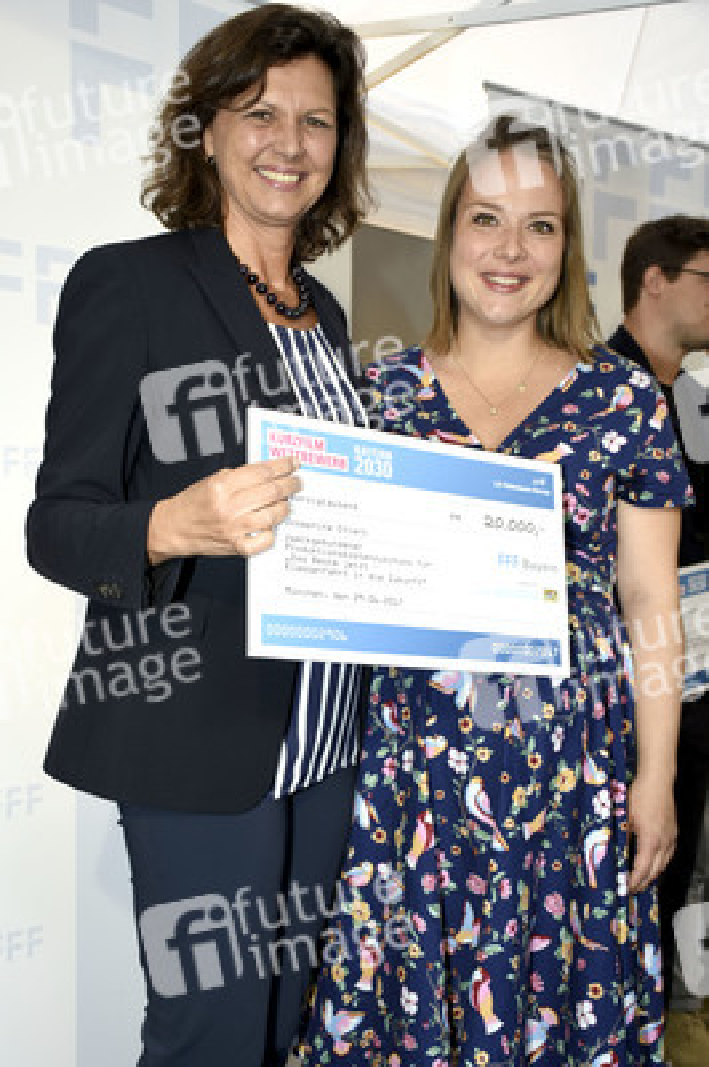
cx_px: 354
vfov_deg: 49.6
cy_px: 534
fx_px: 1154
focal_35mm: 39
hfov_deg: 34.2
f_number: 3.8
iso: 160
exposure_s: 1/160
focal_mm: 26
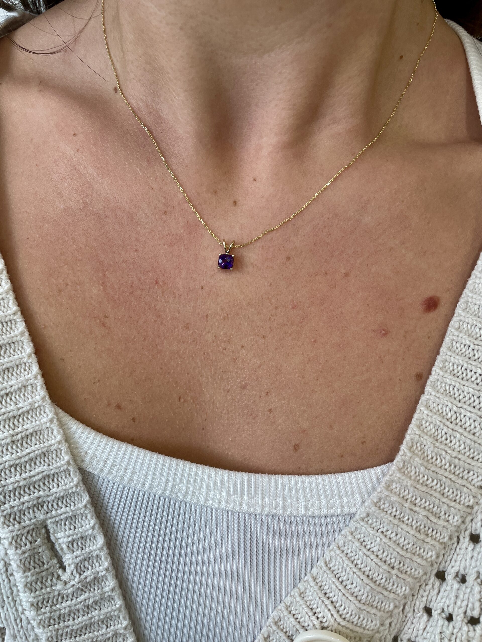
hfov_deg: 53.1
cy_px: 321
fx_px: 483
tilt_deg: -45.3
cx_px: 241
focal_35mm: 26
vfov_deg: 67.3
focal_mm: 4.2
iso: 40
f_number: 1.6
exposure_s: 1/120
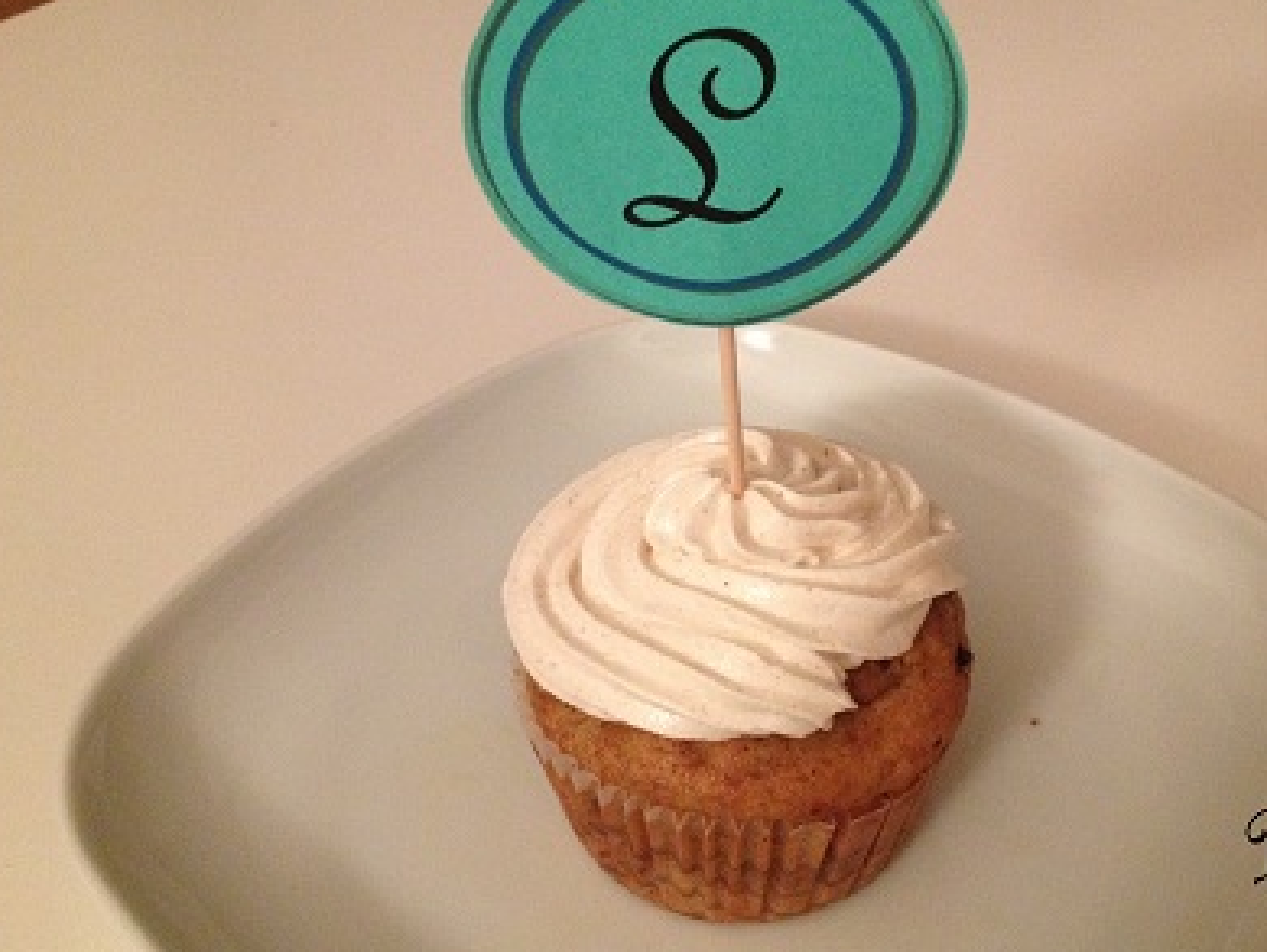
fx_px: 1611
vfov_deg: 32.9
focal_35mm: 44
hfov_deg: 42.7
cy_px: 406
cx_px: 750
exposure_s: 1/20
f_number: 2.4
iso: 320
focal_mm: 4.28
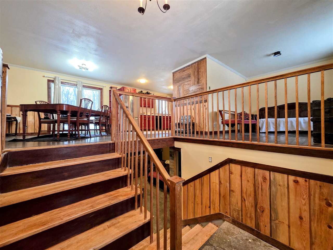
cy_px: 125
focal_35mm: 13
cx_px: 166
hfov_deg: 106.2
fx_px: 125
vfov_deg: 89.9
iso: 320
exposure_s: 1/60
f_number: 1.9
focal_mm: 2.2
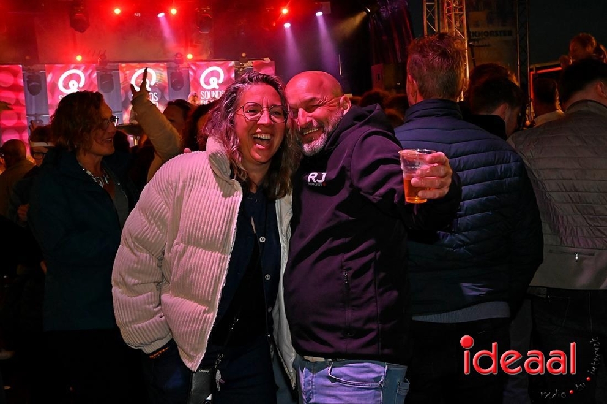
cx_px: 304
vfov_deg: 24.6
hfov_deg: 36.3
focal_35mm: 55
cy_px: 202
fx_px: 926
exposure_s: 1/60
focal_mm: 55
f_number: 14
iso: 12800
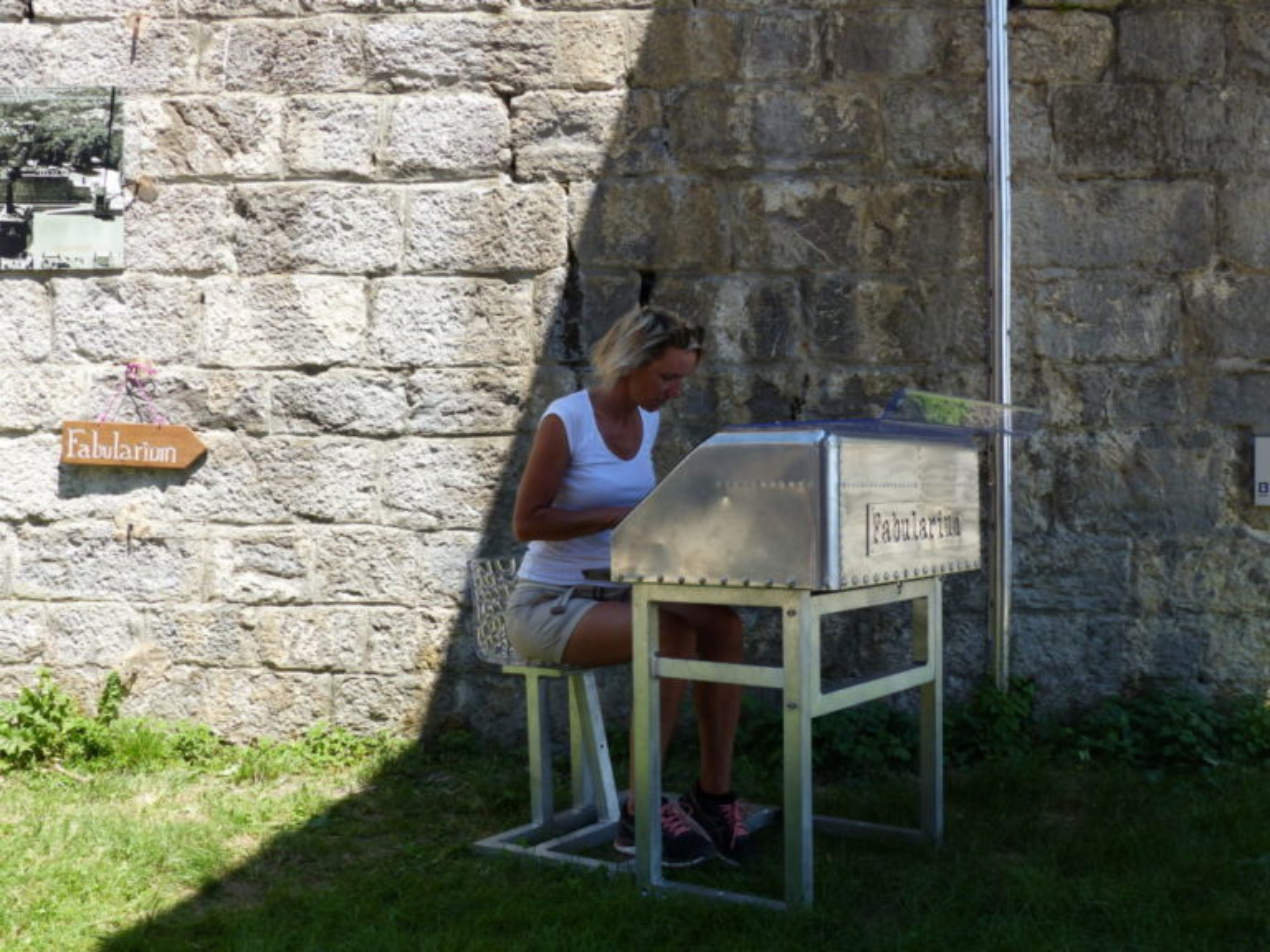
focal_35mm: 35
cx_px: 635
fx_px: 1284
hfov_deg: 52.6
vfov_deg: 40.7
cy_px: 476
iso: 100
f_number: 4
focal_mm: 6.3
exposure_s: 1/500
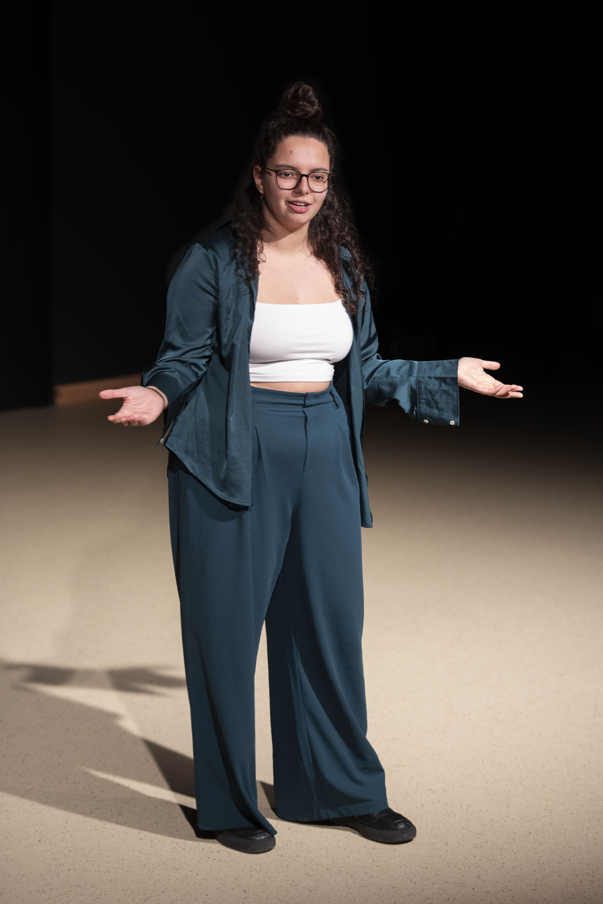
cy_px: 452
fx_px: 2635
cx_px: 302
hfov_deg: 13.1
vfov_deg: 19.4
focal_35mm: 105
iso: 800
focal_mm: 105
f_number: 2.8
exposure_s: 1/200
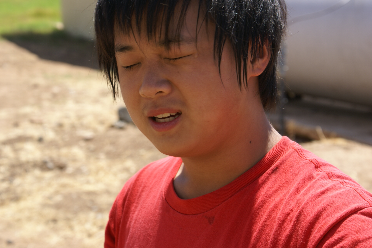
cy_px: 124
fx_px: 1085
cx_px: 186
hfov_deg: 19.5
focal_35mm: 105
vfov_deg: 13.0
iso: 100
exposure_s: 1/160
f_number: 8
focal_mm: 70
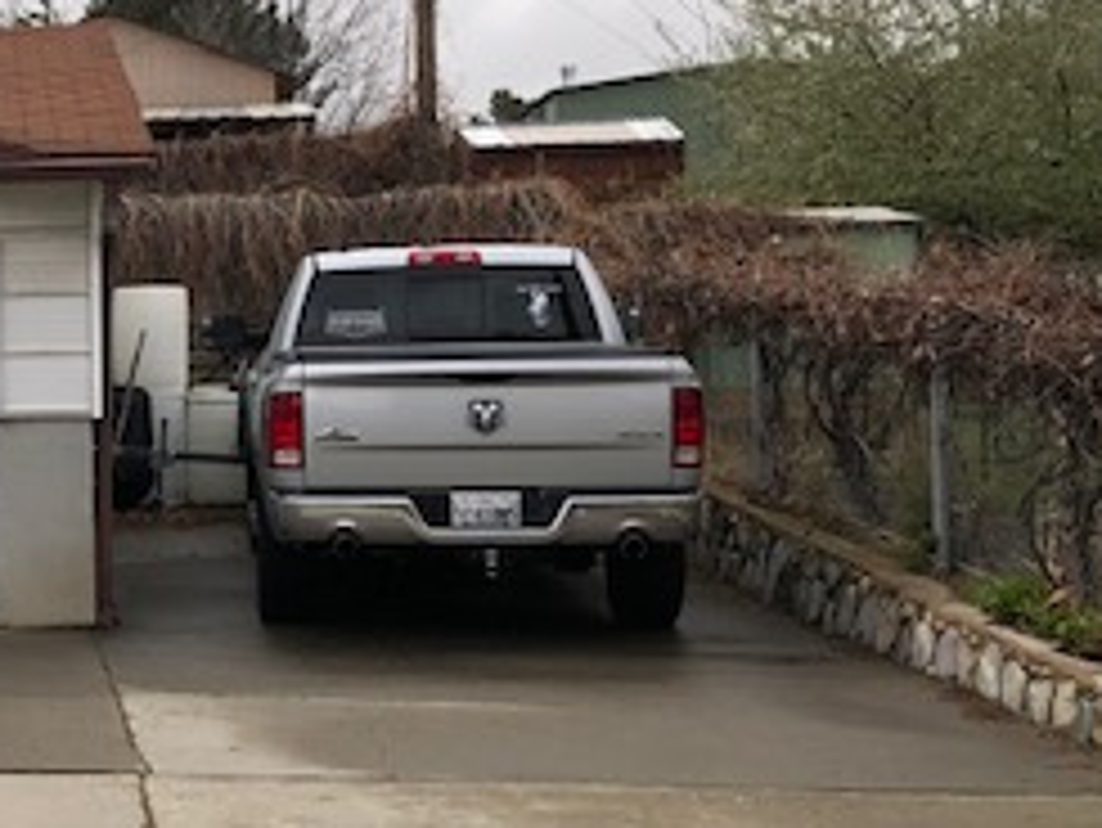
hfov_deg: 23.9
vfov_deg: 20.2
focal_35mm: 73
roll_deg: +1.7
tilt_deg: +0.6
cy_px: 414
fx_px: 2325
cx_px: -274
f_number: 1.8
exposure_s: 1/2404
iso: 20
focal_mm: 3.99
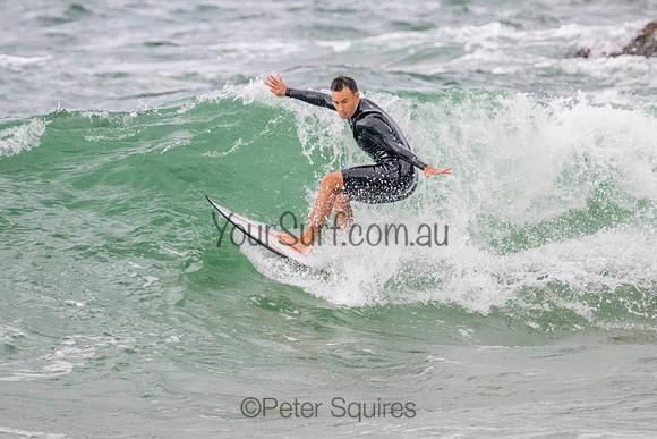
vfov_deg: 1.3
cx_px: 317
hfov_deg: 1.9
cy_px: 205
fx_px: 19849
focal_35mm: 1087
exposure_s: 1/2000
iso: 2500
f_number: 11
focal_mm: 800
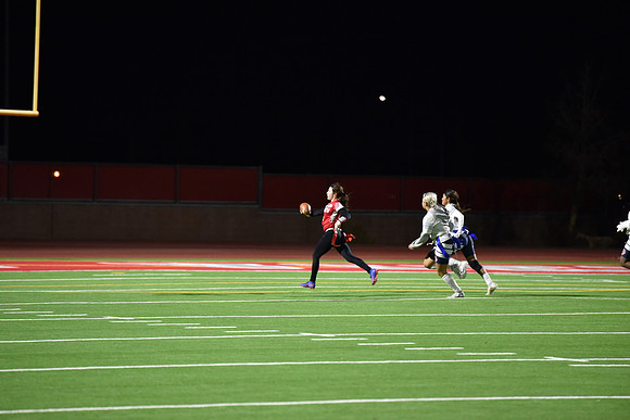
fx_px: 3501
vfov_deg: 6.9
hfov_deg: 10.3
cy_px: 210
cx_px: 315
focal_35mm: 200
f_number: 2.8
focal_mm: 200
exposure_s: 1/500
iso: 5000
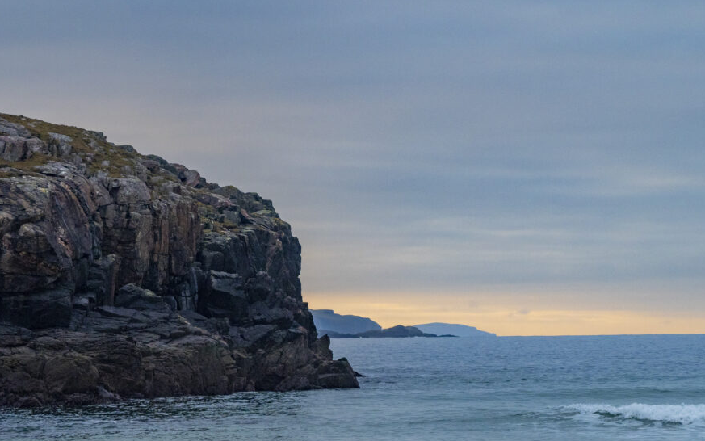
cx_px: 398
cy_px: 289
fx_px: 3344
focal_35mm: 174
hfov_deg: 12.0
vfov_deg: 7.5
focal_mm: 70
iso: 1000
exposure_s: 1/640
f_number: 7.1
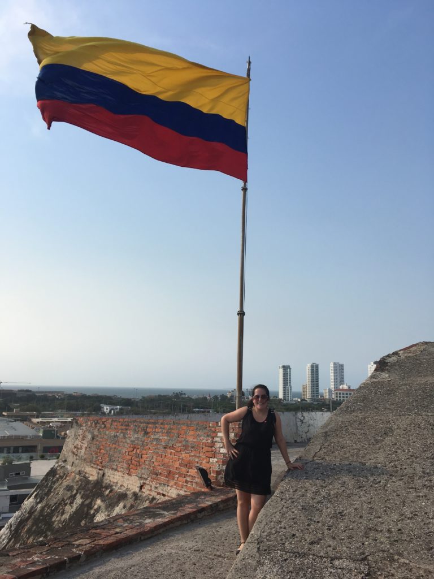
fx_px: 485
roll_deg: -1.8
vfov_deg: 61.7
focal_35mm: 29
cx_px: 217
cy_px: 290
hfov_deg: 48.2
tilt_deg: +9.6
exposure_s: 1/2024
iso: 25
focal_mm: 4.15
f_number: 2.2
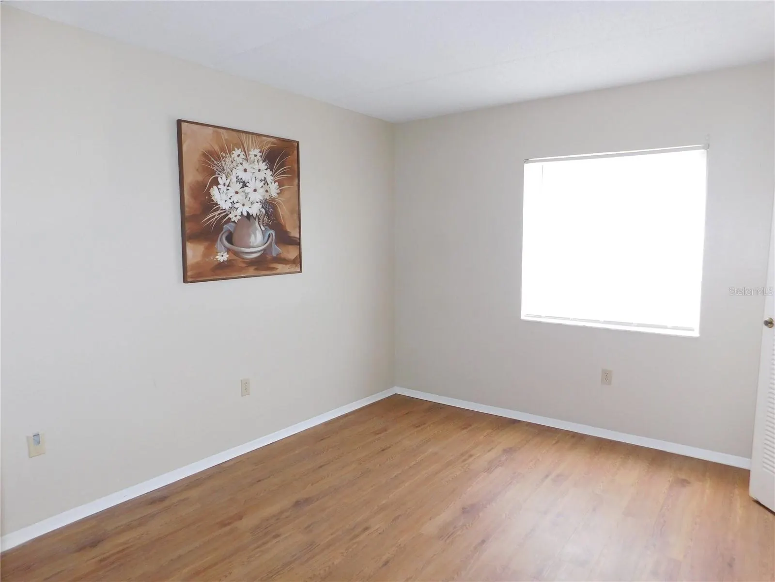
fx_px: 515
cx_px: 388
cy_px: 291
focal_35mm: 23
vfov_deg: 58.9
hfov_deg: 73.9
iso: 200
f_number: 3
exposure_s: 1/30
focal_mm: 4
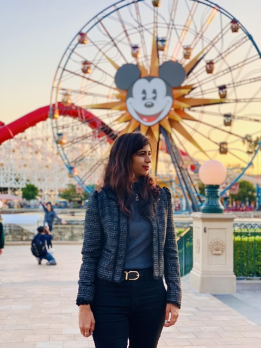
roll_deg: -0.9
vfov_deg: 36.8
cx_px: 130
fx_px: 523
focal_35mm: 52
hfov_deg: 28.0
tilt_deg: +4.3
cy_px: 174
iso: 32
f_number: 2.4
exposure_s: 1/122
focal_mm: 6
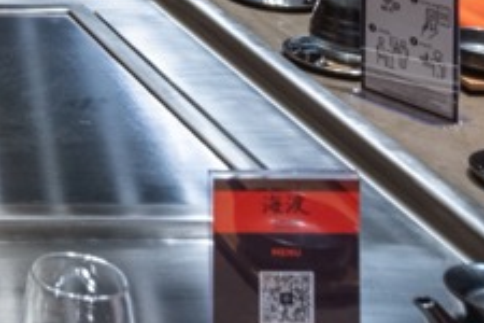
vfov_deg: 9.3
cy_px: -517
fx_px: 1721
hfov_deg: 13.7
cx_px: -469
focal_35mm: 128
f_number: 9
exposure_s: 1/40
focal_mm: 24
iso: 500
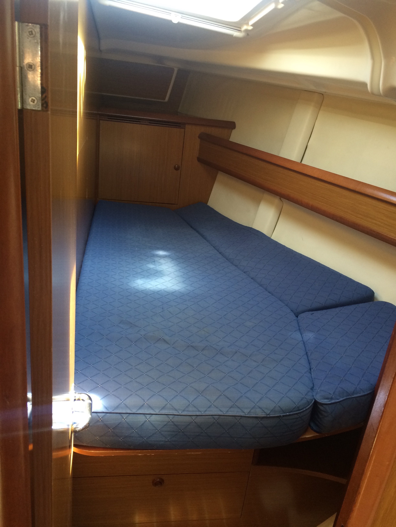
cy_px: 264
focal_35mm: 29
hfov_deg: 48.2
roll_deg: -7.0
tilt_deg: -23.1
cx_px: 198
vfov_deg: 61.7
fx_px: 442
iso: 64
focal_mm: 4.15
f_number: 2.2
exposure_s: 1/33
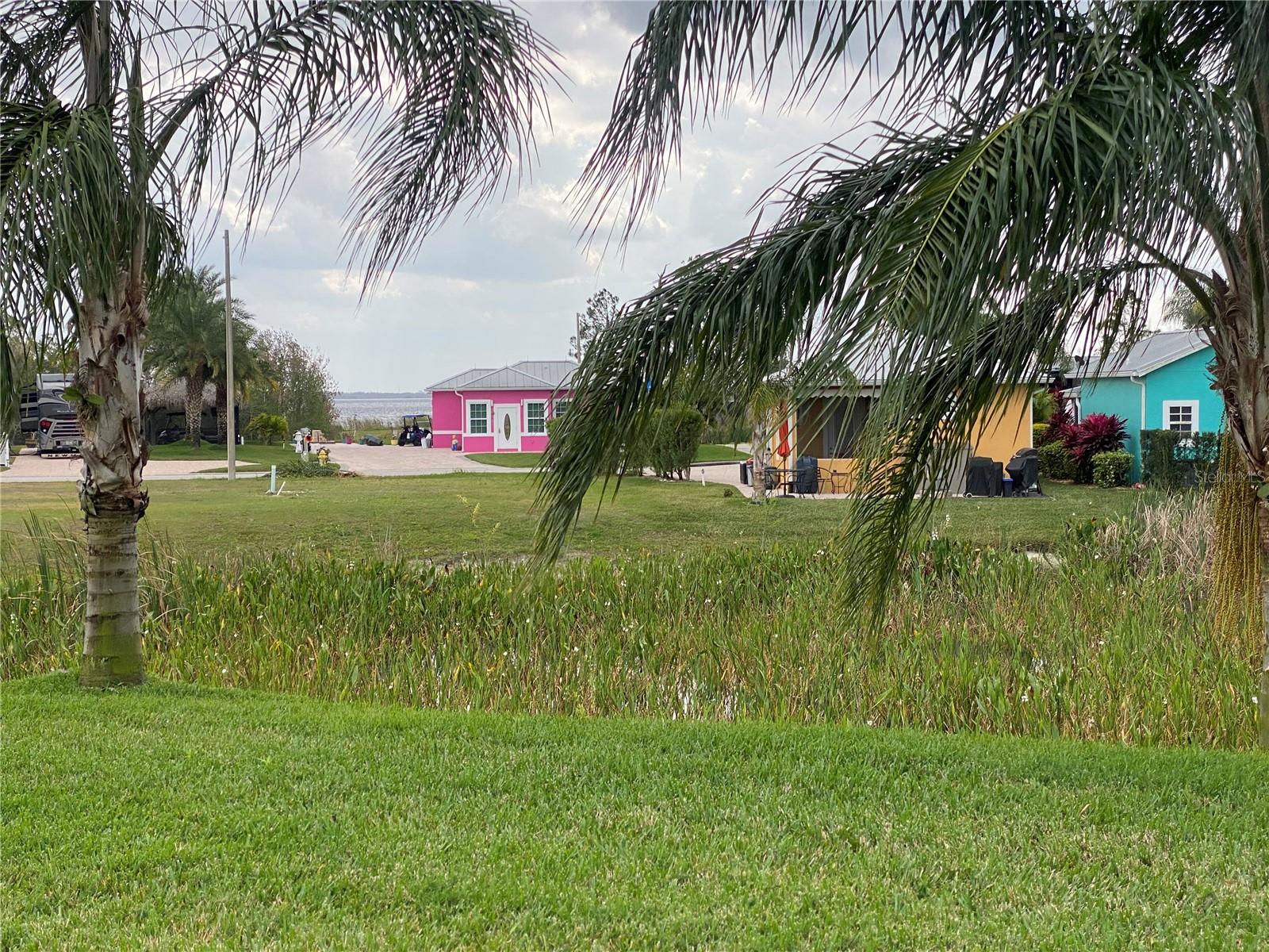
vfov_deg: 28.0
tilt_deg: -1.7
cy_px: 476
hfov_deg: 36.8
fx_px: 1906
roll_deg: -0.4
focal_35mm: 52
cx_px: 634
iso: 20
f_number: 2
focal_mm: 6
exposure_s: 1/675
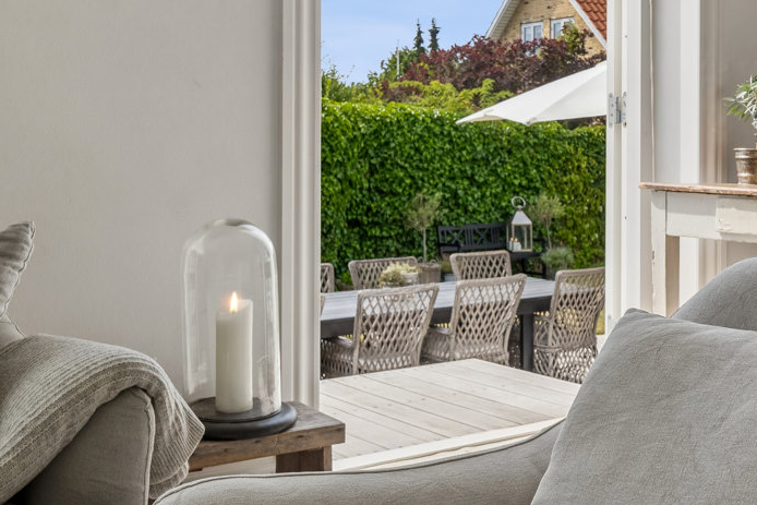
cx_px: 476
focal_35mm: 48
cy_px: 197
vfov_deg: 28.0
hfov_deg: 40.8
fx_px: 1009
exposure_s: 1/80
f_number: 8
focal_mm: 20
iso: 200
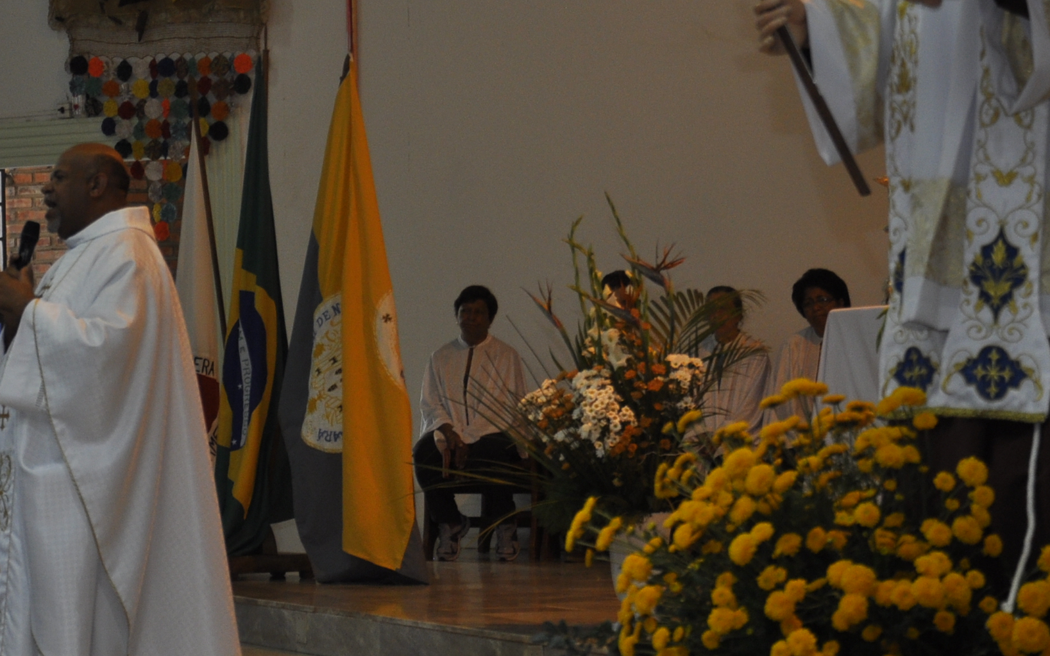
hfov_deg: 15.5
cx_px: 383
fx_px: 3863
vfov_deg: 9.7
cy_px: 123
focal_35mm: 135
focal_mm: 45
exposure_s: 1/60
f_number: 4.8
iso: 400
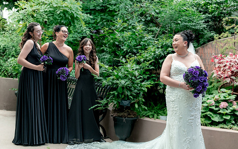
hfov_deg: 36.8
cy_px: 60
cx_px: 127
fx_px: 358
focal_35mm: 55
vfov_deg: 23.6
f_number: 4.5
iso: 250
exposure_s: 1/100
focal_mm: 43
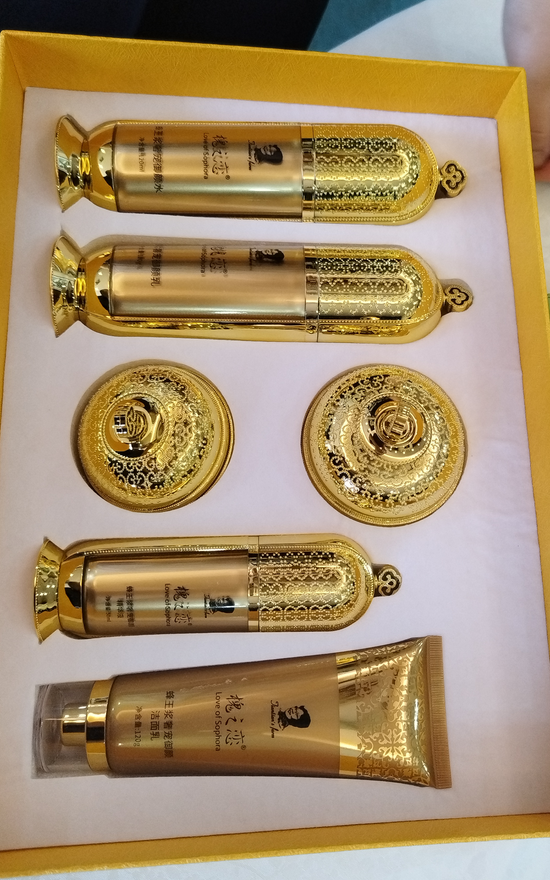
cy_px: 431
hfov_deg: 42.8
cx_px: 350
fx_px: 695
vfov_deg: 64.6
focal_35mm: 29
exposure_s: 1/50
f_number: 1.9
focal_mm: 5.52
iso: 701
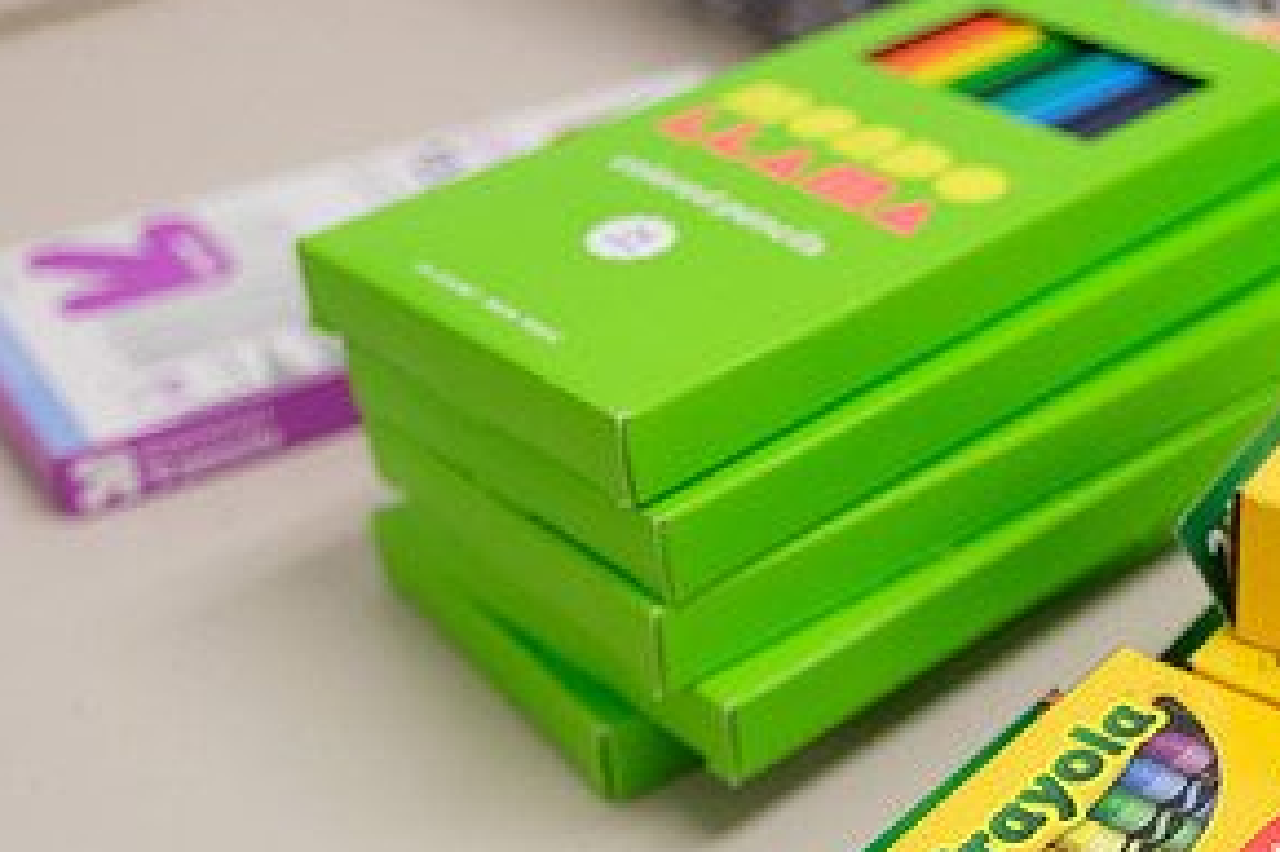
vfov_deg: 21.2
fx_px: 2274
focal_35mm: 64
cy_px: 554
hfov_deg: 29.8
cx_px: 1205
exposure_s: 1/160
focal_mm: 21.3
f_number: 2.8
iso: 800
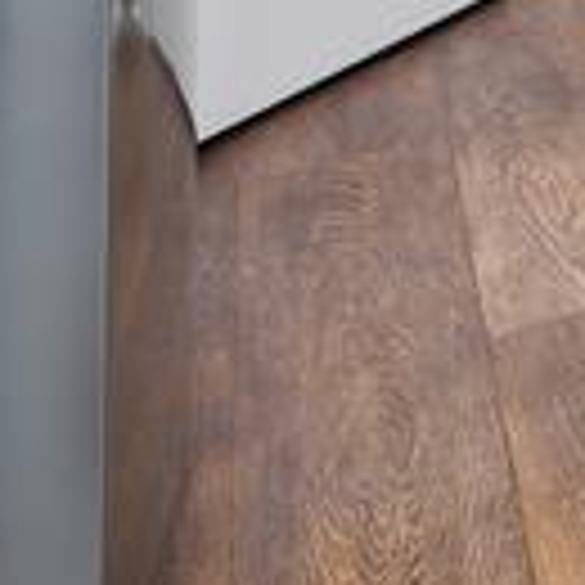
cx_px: 1962
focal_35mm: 94
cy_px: -664
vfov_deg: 14.5
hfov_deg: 10.1
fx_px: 1797
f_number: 11
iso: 100
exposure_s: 3
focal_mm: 14
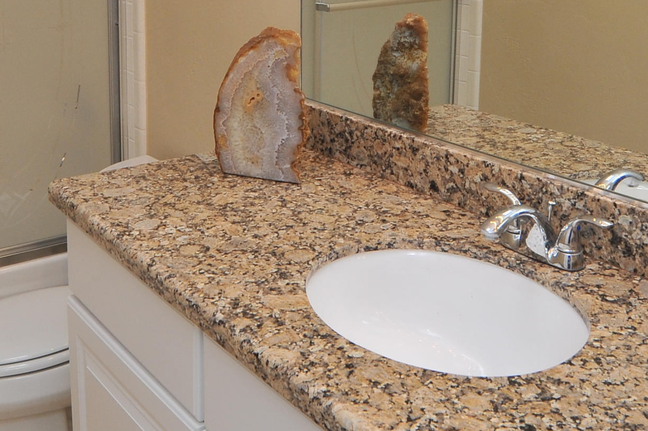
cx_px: 341
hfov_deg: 44.5
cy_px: 0
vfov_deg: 28.6
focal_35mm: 44
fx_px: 792
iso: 800
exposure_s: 1/60
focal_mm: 18
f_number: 13
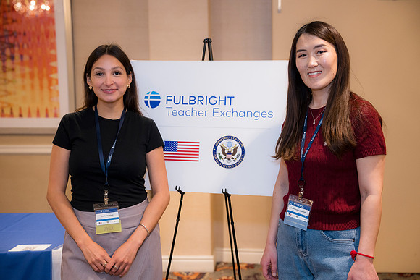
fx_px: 583
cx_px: 210
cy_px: 140
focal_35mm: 50
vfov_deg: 27.0
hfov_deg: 39.6
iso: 800
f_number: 3.2
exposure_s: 1/160
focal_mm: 50
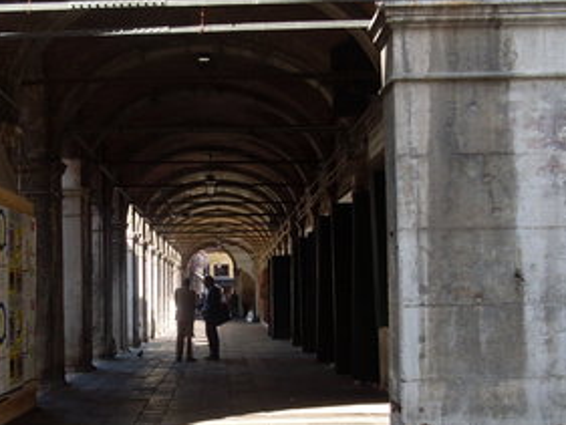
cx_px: 177
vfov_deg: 26.9
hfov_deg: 35.1
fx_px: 883
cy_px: 290
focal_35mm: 54
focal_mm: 6.3
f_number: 2.8
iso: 80
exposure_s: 1/250
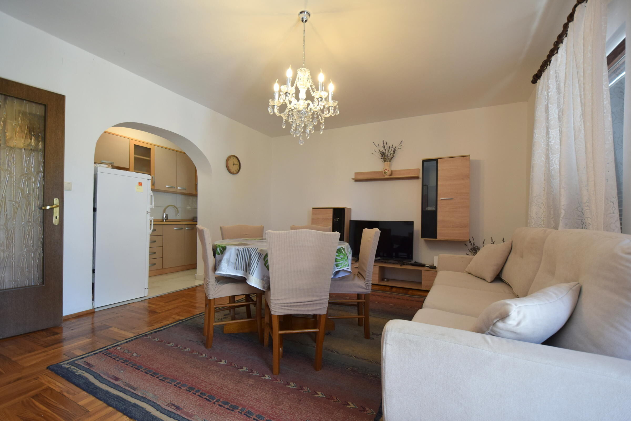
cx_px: 316
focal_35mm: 15
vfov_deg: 77.3
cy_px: 210
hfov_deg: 100.4
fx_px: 263
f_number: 4.5
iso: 400
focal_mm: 10
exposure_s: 1/80
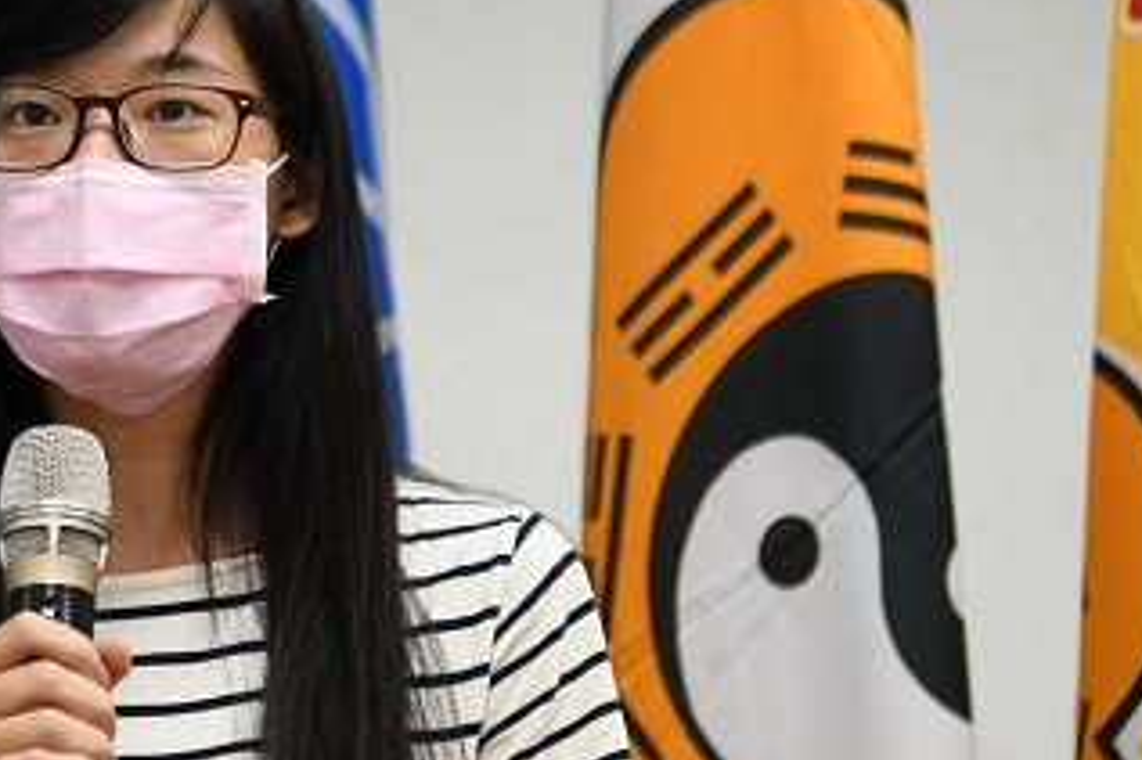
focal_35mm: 246
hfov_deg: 8.4
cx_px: 151
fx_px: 7799
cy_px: 349
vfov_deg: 5.6
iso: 500
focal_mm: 122
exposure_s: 1/100
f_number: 3.2
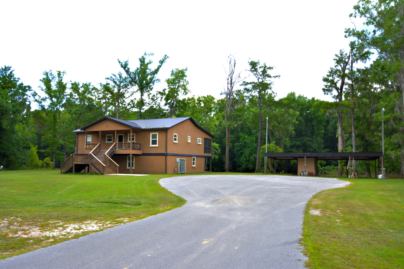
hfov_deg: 53.1
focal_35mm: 36
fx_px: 404
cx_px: 202
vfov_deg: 36.9
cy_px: 134
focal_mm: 24
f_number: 29
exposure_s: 1/50
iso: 100
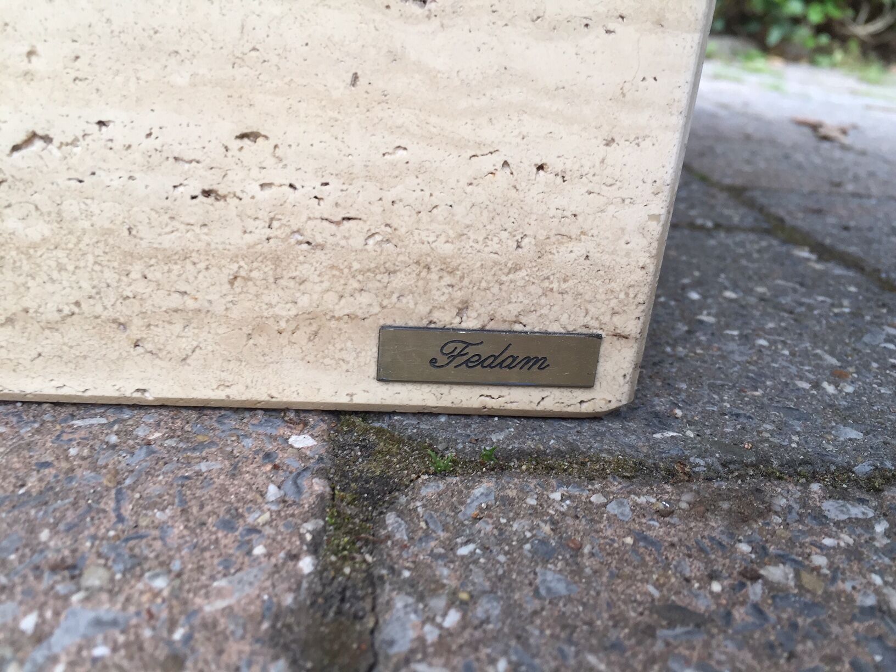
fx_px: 751
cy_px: 336
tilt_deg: -23.0
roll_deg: -6.1
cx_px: 448
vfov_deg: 48.2
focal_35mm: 29
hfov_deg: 61.7
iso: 50
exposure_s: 1/100
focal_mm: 4.15
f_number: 2.2
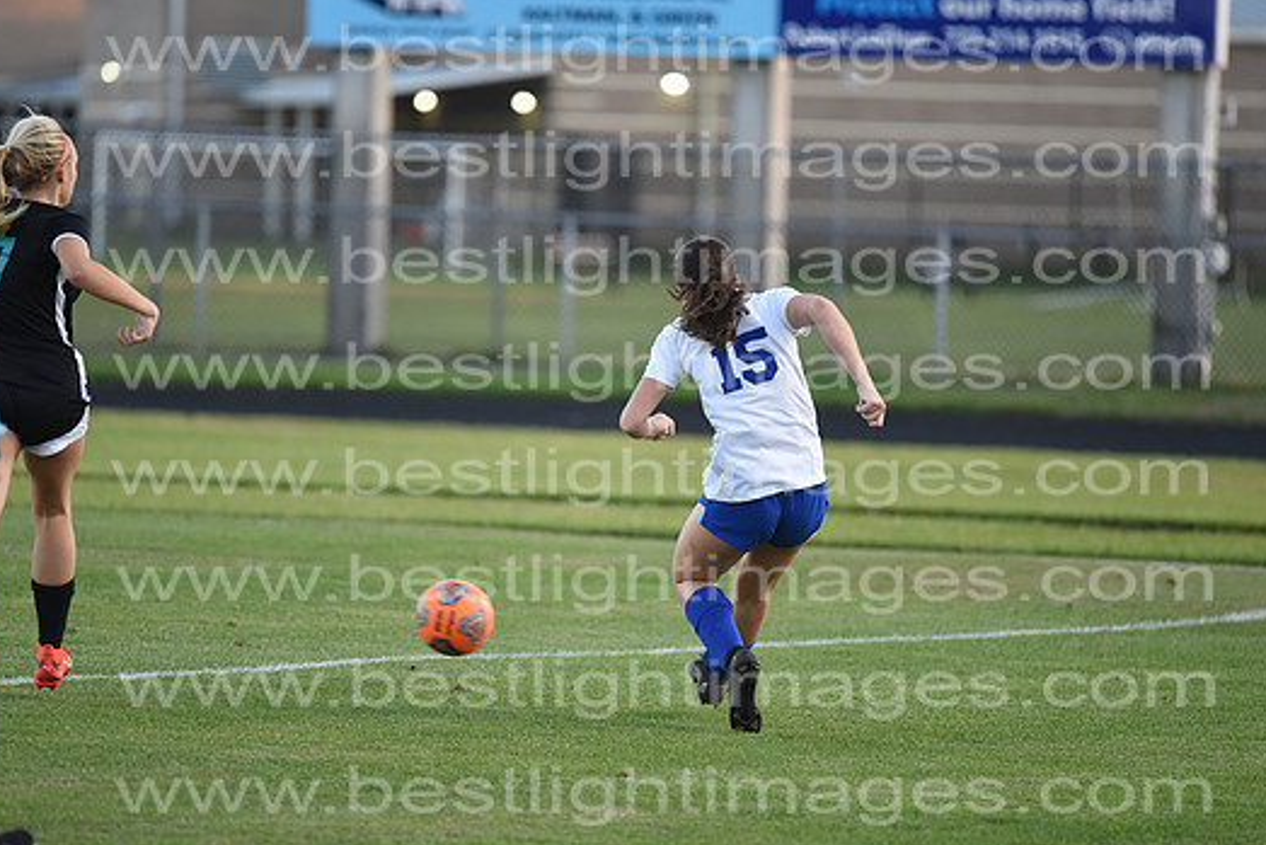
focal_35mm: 333
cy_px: 425
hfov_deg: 6.2
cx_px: 666
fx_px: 11713
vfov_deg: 4.1
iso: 2000
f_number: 4
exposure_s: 1/800
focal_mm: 300
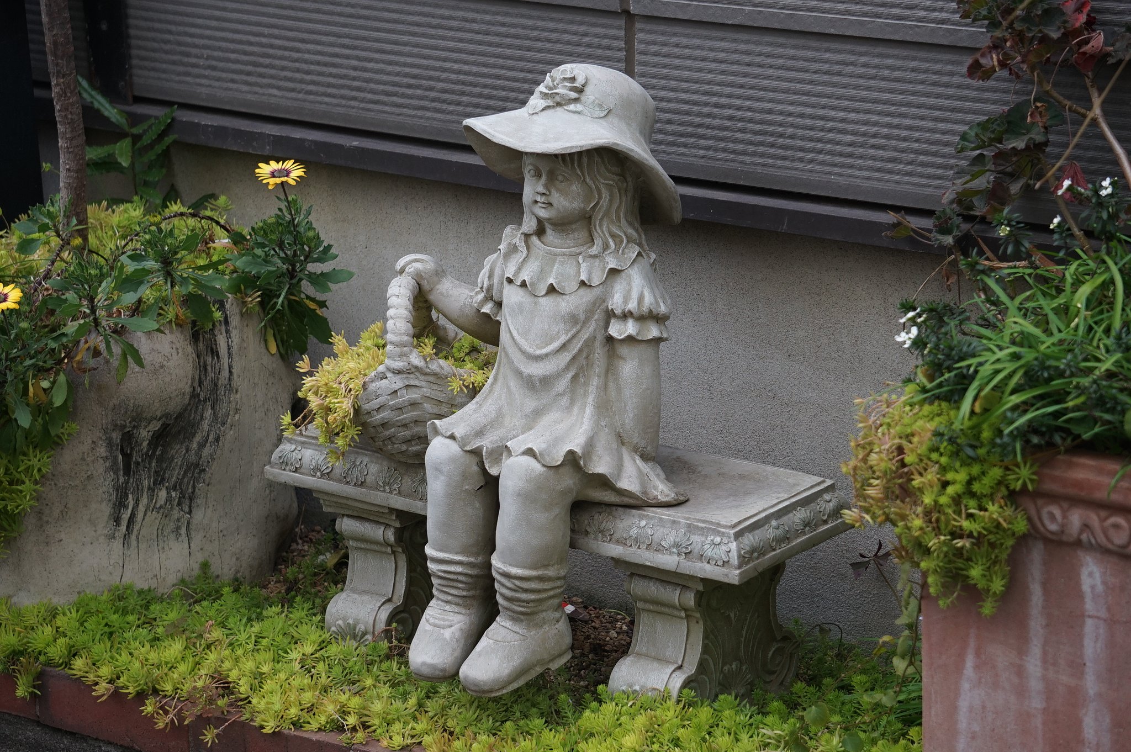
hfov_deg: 17.1
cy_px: 376
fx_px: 3767
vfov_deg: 11.4
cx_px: 566
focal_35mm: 120
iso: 400
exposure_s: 1/160
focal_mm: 80
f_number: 5
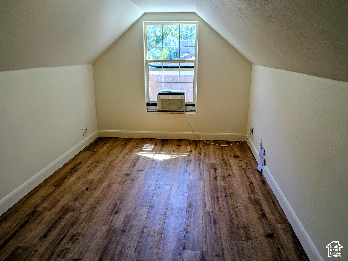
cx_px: 174
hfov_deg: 69.4
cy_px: 130
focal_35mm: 25
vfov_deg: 54.9
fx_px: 251
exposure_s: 1/178
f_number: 1.89
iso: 39
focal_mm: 5.43
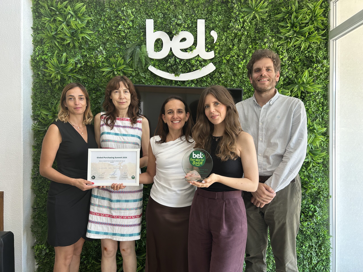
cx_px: 182
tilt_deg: -0.5
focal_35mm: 26
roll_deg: +0.1
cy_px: 136
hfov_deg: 67.3
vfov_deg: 53.1
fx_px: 273
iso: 80
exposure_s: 1/100
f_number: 1.5
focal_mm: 5.7
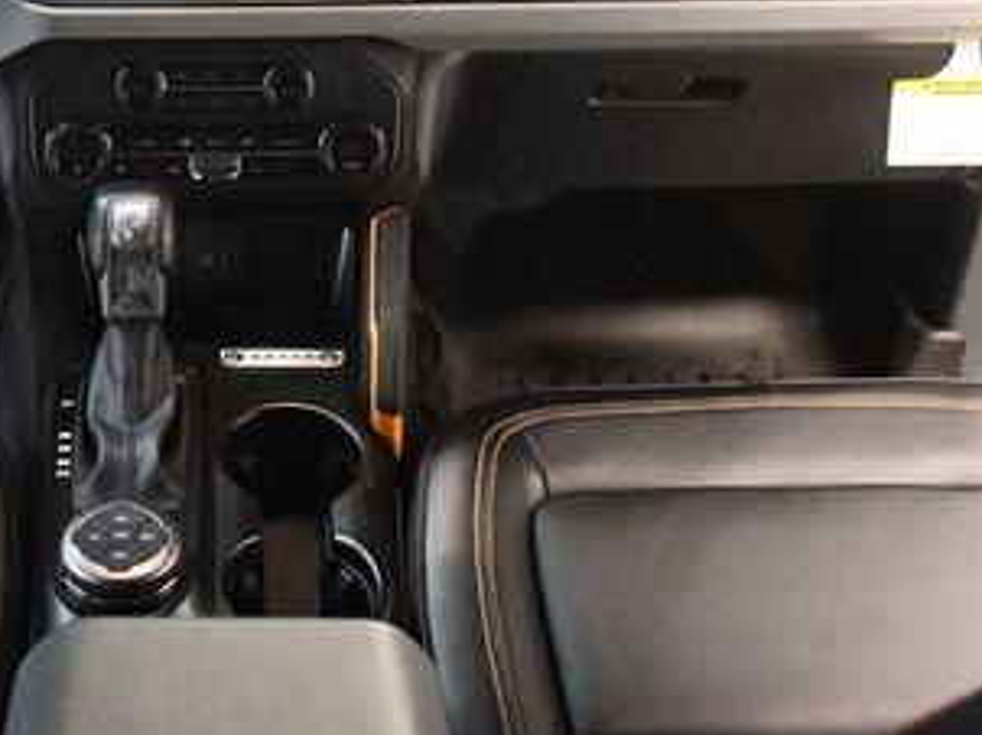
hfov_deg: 33.8
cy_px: 140
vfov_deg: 26.0
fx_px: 1559
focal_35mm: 55
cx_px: 185
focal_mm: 18
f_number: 3.5
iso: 10000
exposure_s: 1/60
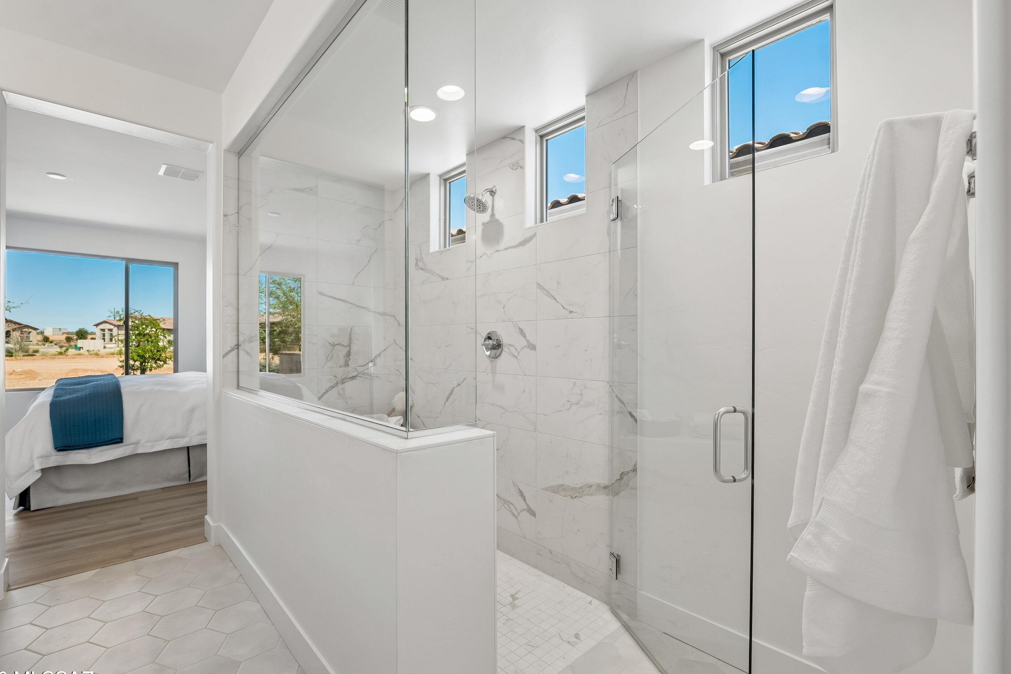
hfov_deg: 100.3
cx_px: 487
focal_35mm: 15
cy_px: 351
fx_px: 421
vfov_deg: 77.3
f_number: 8
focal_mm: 14
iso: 400
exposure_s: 1/125
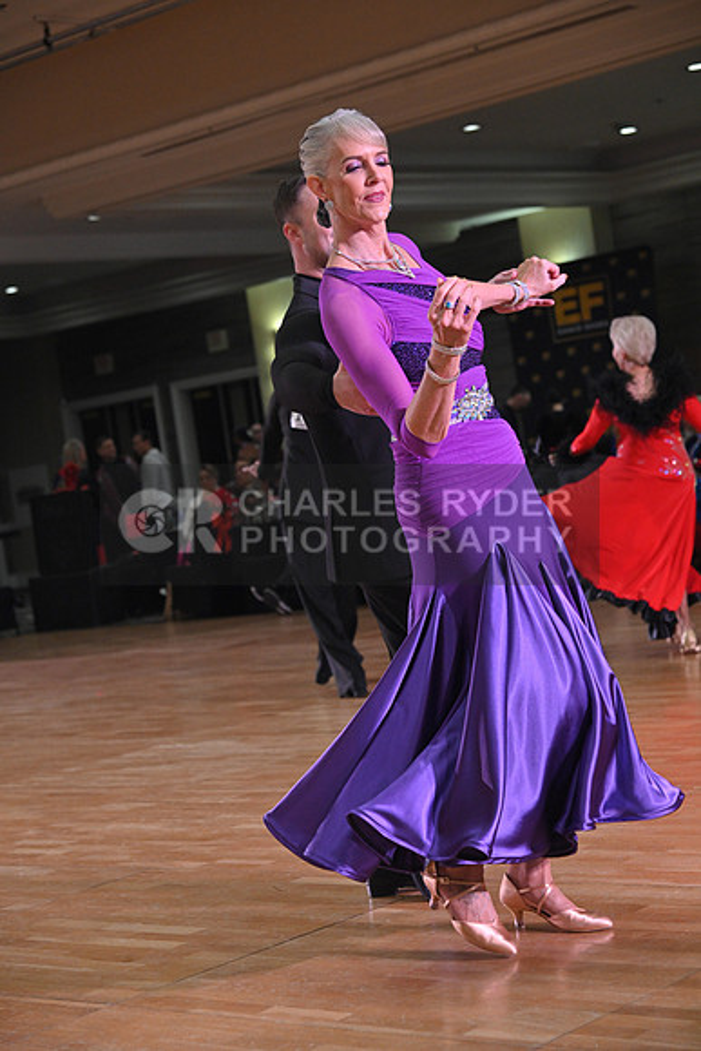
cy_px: 526
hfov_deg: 18.2
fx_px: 2189
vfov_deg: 27.0
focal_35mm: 75
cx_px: 350
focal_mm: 75
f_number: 5
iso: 2500
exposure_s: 1/320
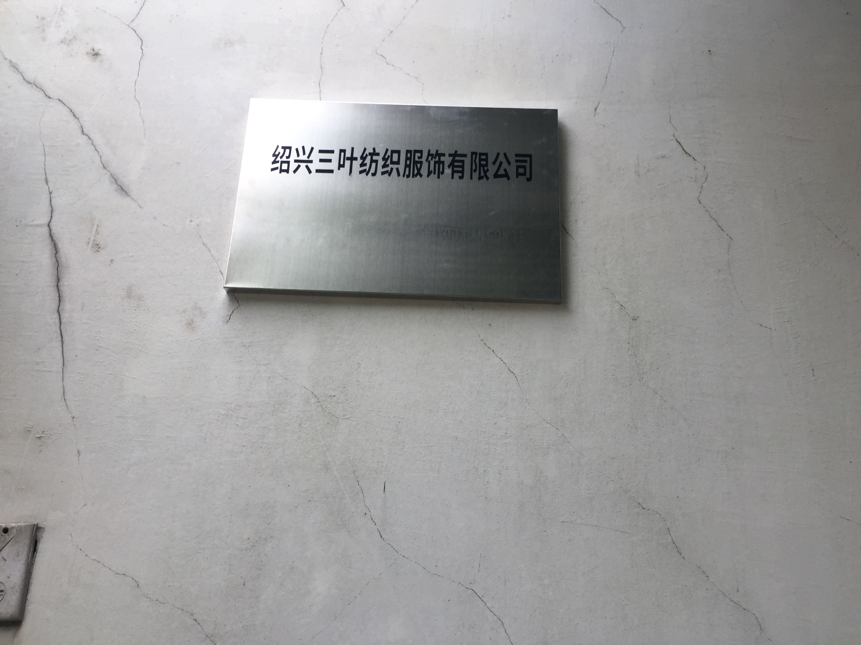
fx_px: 721
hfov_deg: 61.7
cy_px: 322
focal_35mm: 29
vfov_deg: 48.2
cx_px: 430
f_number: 2.2
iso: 32
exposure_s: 1/439
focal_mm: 4.15
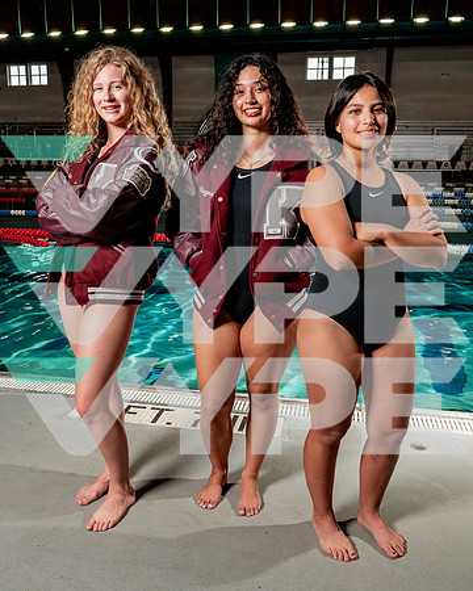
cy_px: 297
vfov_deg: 50.5
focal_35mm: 36
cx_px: 211
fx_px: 626
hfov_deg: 41.3
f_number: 7.1
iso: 400
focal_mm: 24
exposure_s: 1/250
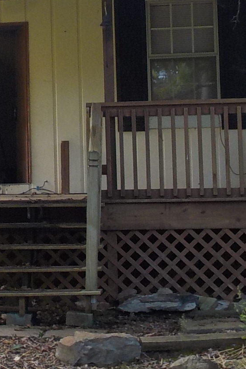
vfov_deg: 19.0
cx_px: -26
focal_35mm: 107
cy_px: 106
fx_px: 1097
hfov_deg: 12.6
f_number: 3.7
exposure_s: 1/50
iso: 125
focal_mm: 5.2
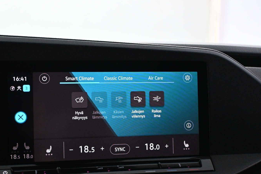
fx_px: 432
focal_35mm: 60
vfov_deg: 22.7
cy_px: 102
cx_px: 106
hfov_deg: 33.5
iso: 3600
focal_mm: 33
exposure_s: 1/60
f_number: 5
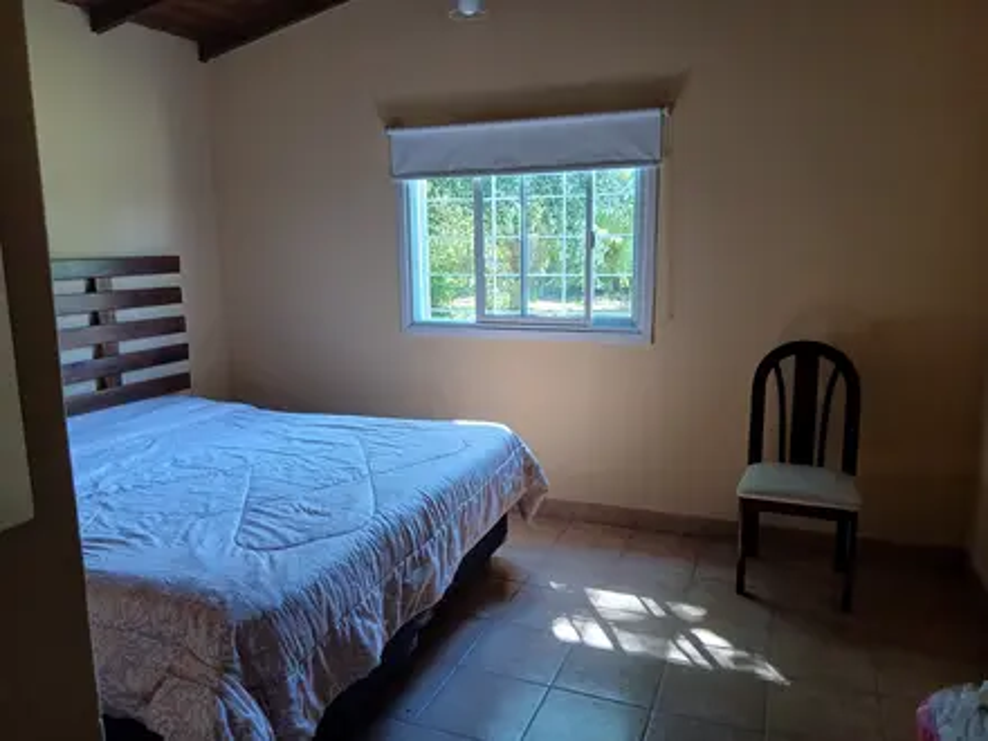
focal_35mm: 26
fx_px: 742
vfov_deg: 53.1
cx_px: 494
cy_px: 370
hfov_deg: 67.3
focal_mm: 3.98
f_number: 1.8
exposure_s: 1/50
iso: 125
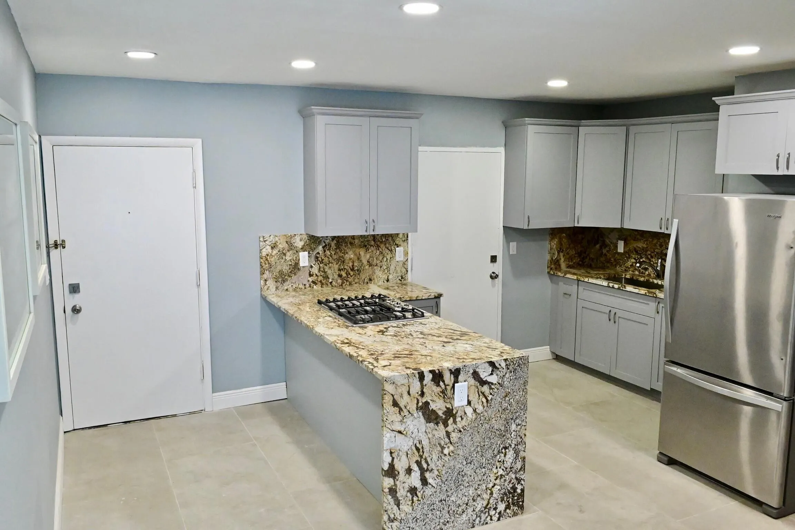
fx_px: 596
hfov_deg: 67.4
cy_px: 265
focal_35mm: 27
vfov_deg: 47.9
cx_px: 398
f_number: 6.7
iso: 6400
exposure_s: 1/250
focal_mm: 18
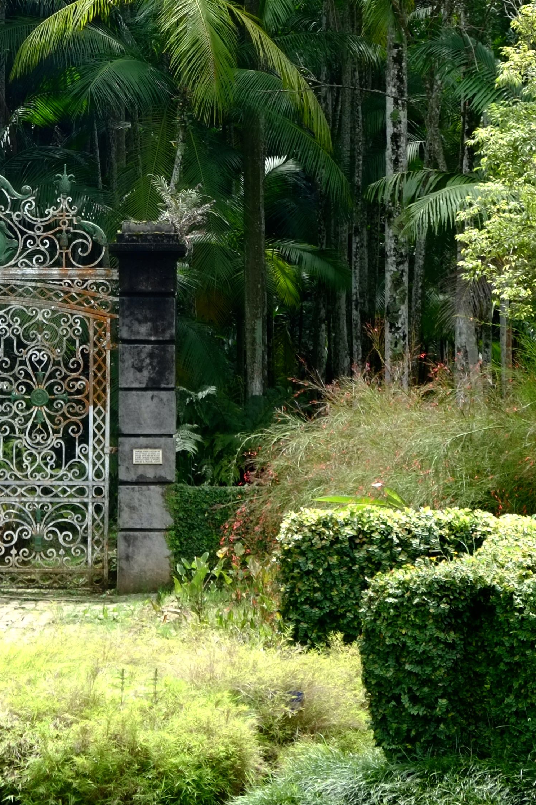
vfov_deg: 14.5
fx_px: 3150
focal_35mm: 141
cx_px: 67
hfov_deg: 9.7
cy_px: 143
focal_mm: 44.4
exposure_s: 1/250
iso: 320
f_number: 5.6
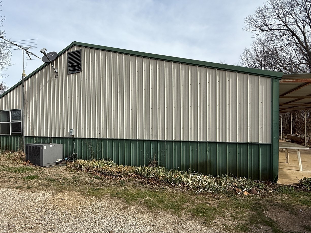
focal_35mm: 22
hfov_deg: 75.4
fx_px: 198
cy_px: 130
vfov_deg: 60.9
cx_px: 122
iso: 50
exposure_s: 1/2092
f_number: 2.2
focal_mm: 2.22
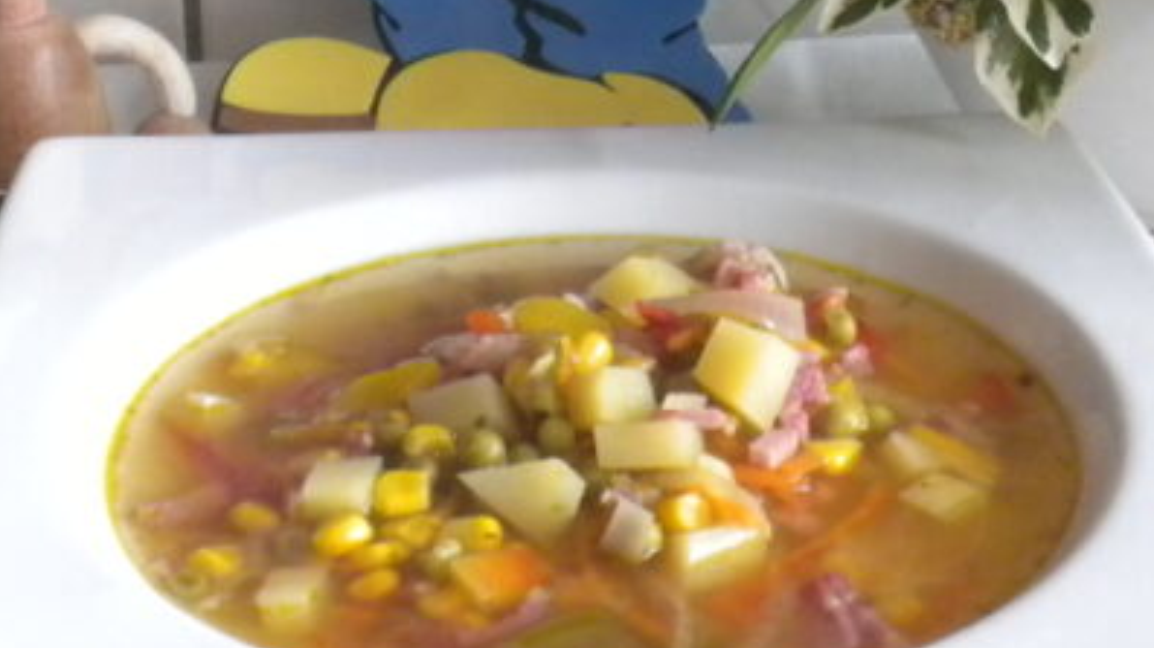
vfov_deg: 11.3
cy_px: -218
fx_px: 3181
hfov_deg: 20.6
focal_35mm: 104
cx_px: 596
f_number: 3.5
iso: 400
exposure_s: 1/44.8
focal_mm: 6.6
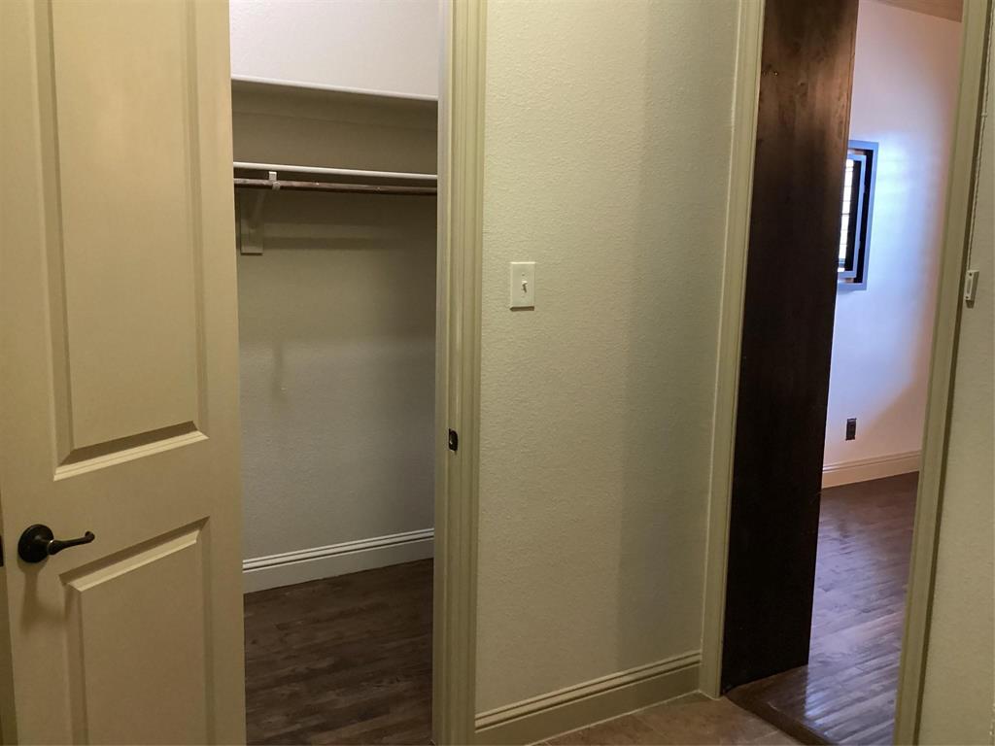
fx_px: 891
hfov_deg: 58.4
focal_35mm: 31
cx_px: 498
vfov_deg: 45.4
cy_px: 373
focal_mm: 3.3
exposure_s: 1/30
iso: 500
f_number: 2.4
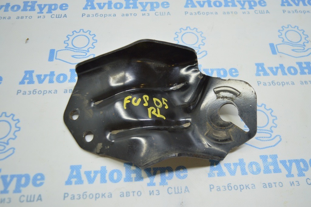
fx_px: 272
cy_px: 104
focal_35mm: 32
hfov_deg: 59.5
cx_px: 156
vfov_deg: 41.6
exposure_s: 1/60
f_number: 3.8
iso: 400
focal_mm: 21
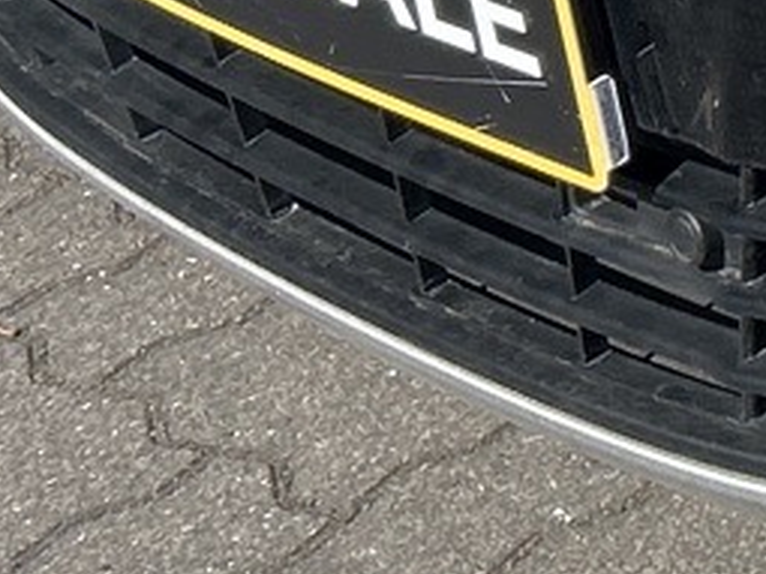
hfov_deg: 8.6
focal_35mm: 196
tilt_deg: -16.6
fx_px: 4335
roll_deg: +3.4
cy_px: -932
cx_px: 2232
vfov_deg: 7.0
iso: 50
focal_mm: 5.7
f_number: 1.5
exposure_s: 1/4274
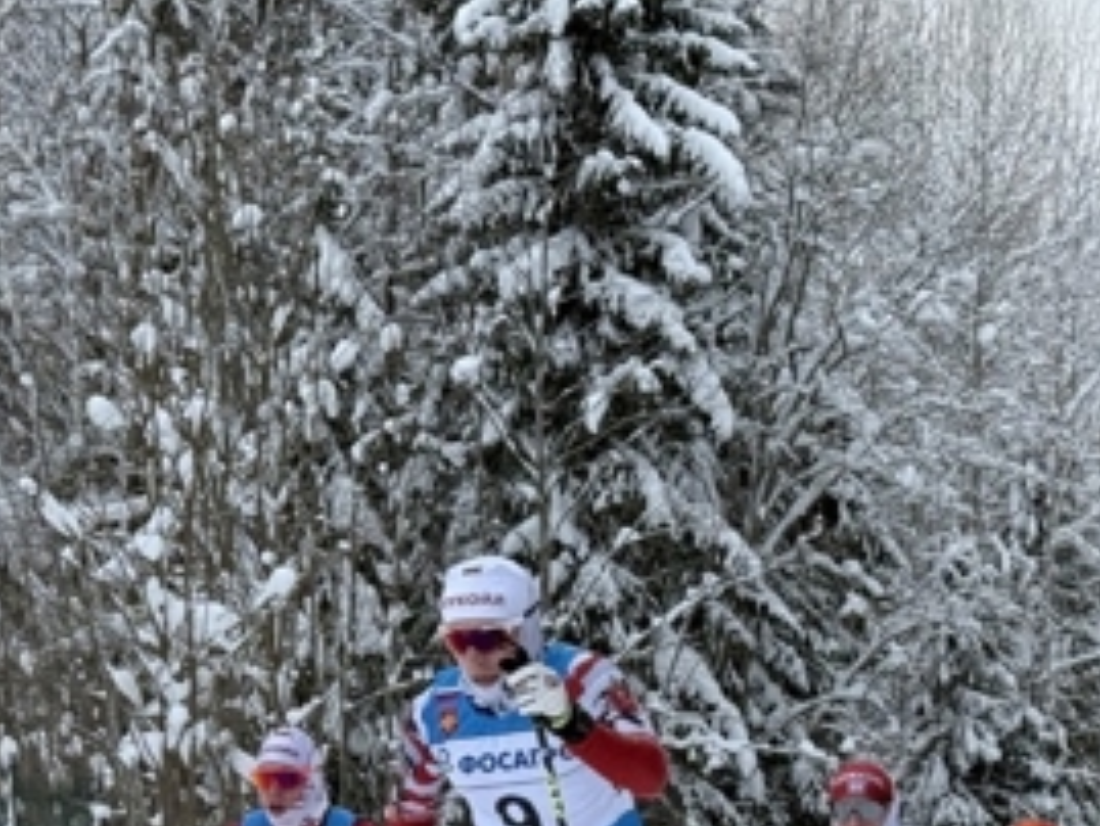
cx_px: -133
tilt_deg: -0.4
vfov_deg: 12.4
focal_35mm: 119
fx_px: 3783
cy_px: 691
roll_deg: +1.2
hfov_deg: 16.0
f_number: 1.78
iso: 100
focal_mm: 6.76
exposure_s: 1/846
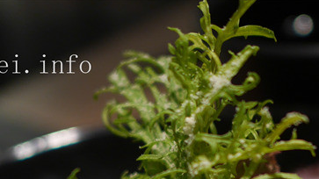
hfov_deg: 19.8
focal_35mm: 108
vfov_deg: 10.1
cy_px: 393
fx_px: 913
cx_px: 197
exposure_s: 1/60
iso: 250
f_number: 1.7
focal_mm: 15
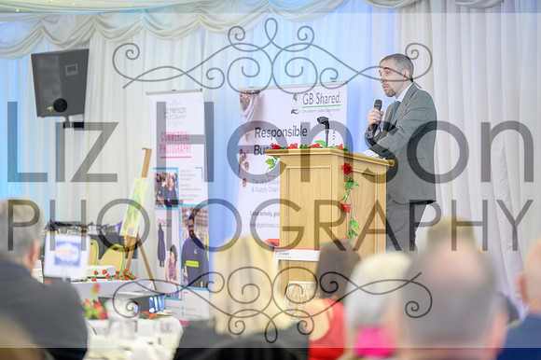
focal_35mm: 150
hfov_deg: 13.7
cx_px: 270
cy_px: 180
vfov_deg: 9.1
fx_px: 2253
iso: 12800
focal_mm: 150
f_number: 2.8
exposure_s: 1/200
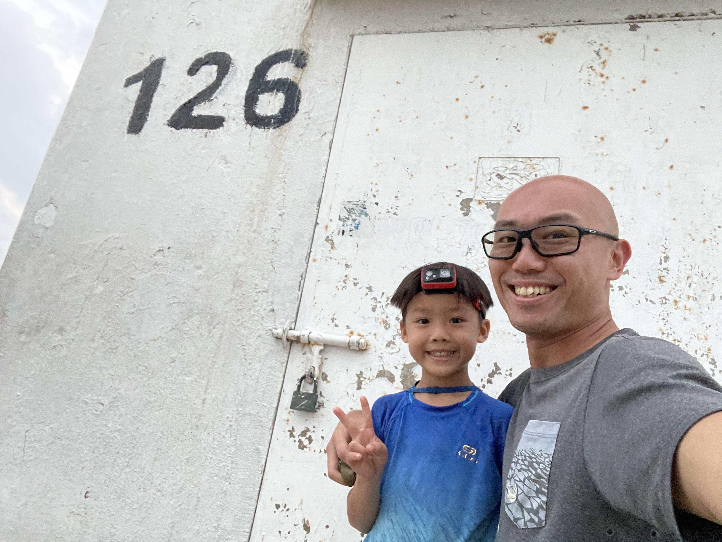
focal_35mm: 23
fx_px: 480
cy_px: 271
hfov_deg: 73.9
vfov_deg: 58.9
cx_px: 361
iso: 500
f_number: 2.2
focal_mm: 2.71
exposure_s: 1/30
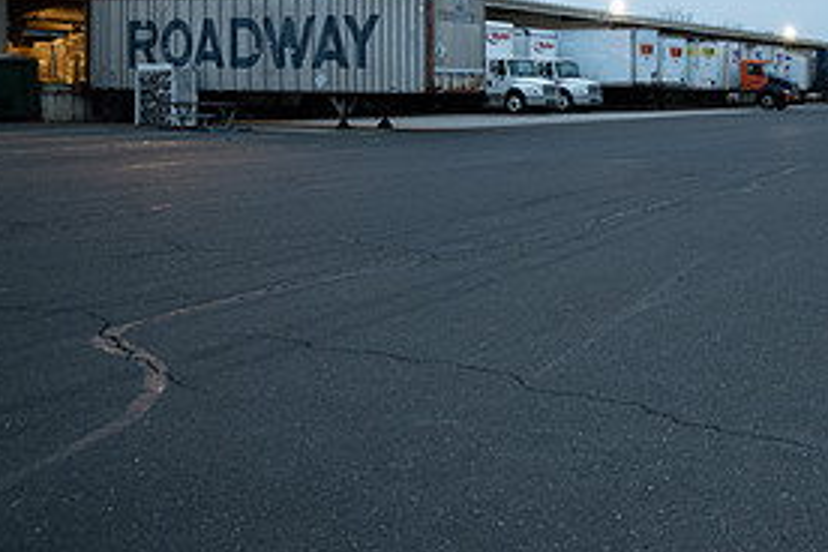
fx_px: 966
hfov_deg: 42.4
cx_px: 753
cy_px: 104
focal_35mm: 42
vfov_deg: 31.0
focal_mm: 20
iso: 800
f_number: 3.2
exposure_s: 1/40
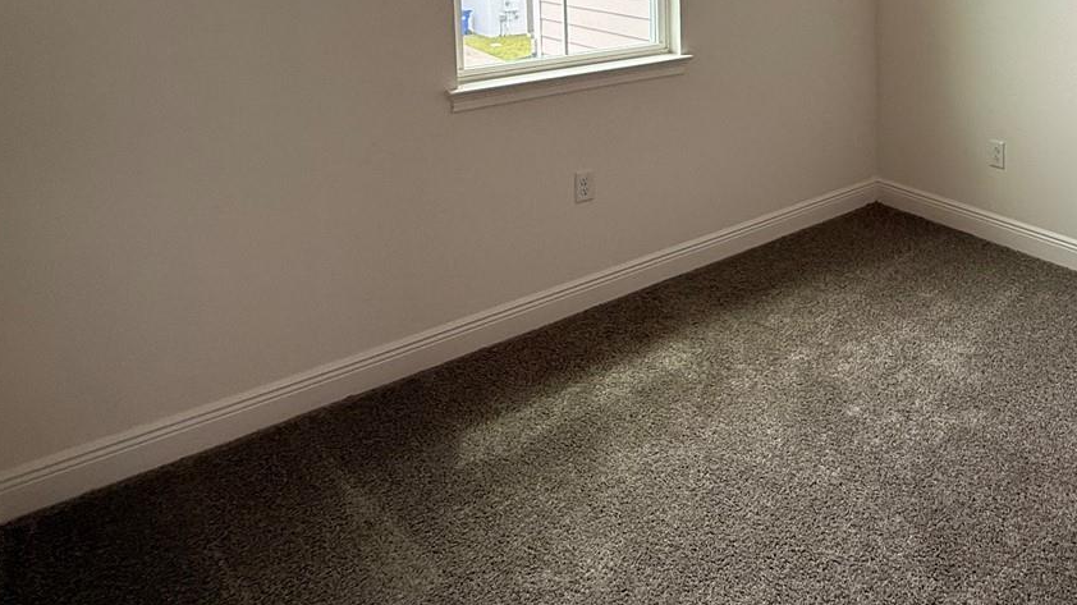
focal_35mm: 29
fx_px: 828
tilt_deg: -3.7
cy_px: -17
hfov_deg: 62.2
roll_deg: +1.2
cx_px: 812
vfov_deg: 35.8
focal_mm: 2.22
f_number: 2.2
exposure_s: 1/131
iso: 64
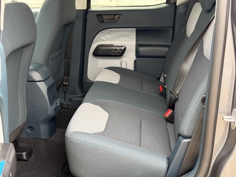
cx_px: 118
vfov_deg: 30.3
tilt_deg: -15.8
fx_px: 327
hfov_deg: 39.7
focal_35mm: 48
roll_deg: +0.0
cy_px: 88
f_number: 1.78
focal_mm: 6.76
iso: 64
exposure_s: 1/133
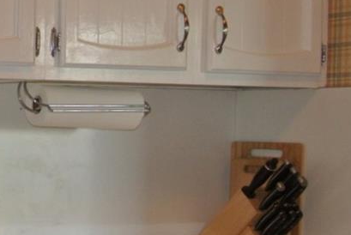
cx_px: -271
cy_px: 151
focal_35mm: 99
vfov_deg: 13.9
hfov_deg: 17.1
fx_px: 967
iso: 250
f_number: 3.5
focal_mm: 10
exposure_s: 1/60
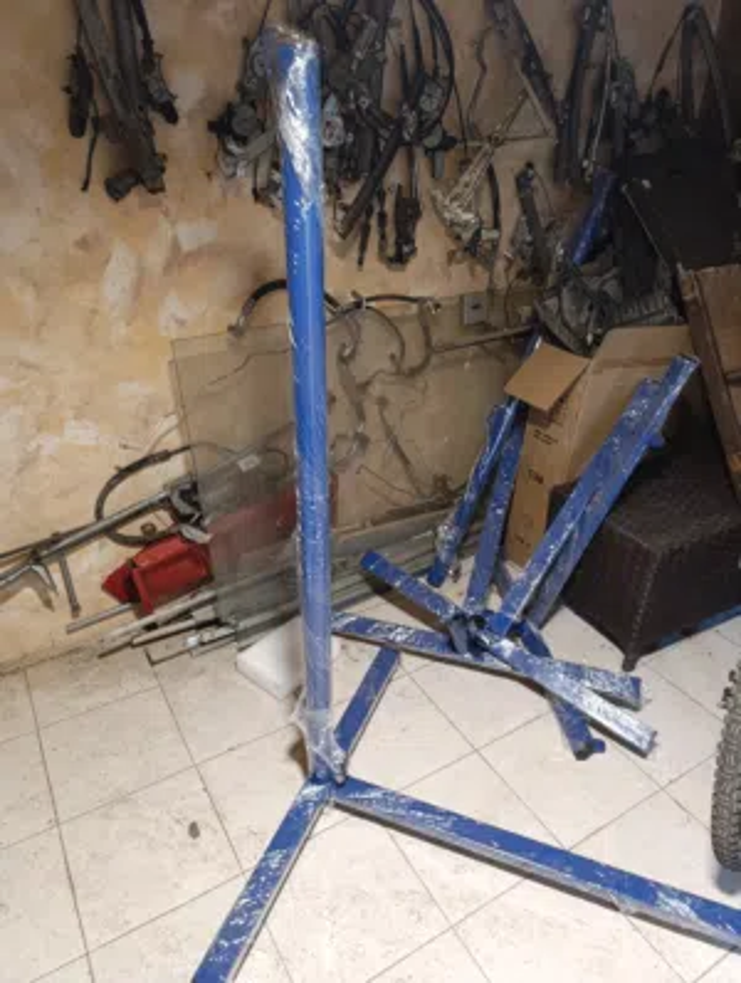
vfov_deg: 73.8
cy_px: 492
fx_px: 654
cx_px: 370
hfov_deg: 59.0
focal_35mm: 23
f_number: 1.6
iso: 1000
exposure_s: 1/33.3
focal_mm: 6.14
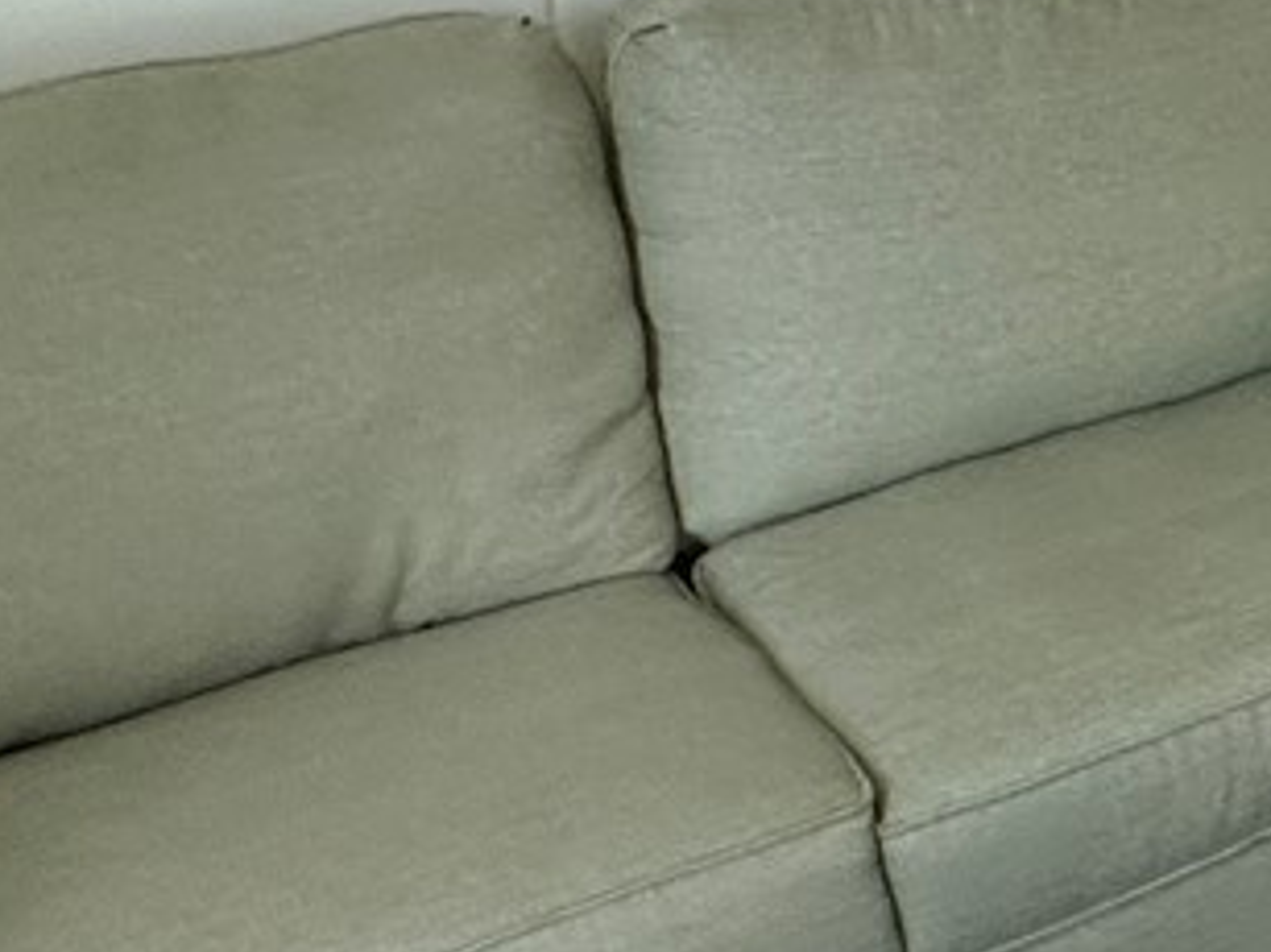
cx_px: 2596
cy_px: -356
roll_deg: +0.4
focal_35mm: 73
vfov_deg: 18.5
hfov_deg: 17.8
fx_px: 2679
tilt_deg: -8.5
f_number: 2.2
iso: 160
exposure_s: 1/60
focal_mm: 2.22
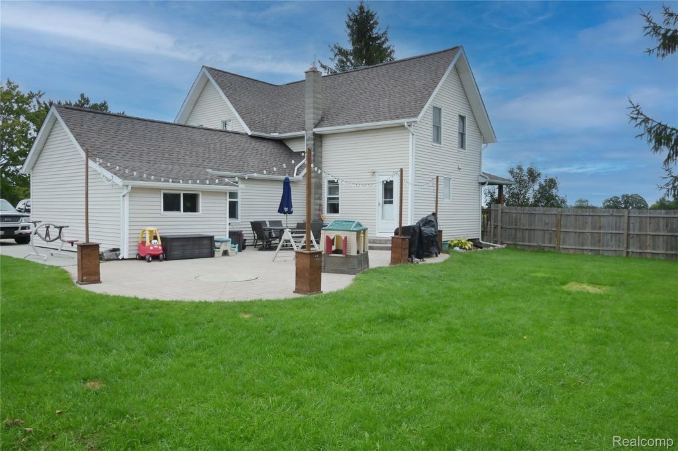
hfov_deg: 65.5
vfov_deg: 46.3
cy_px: 226
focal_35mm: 28
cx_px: 339
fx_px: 527
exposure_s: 1/125
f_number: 22
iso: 1000
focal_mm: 28
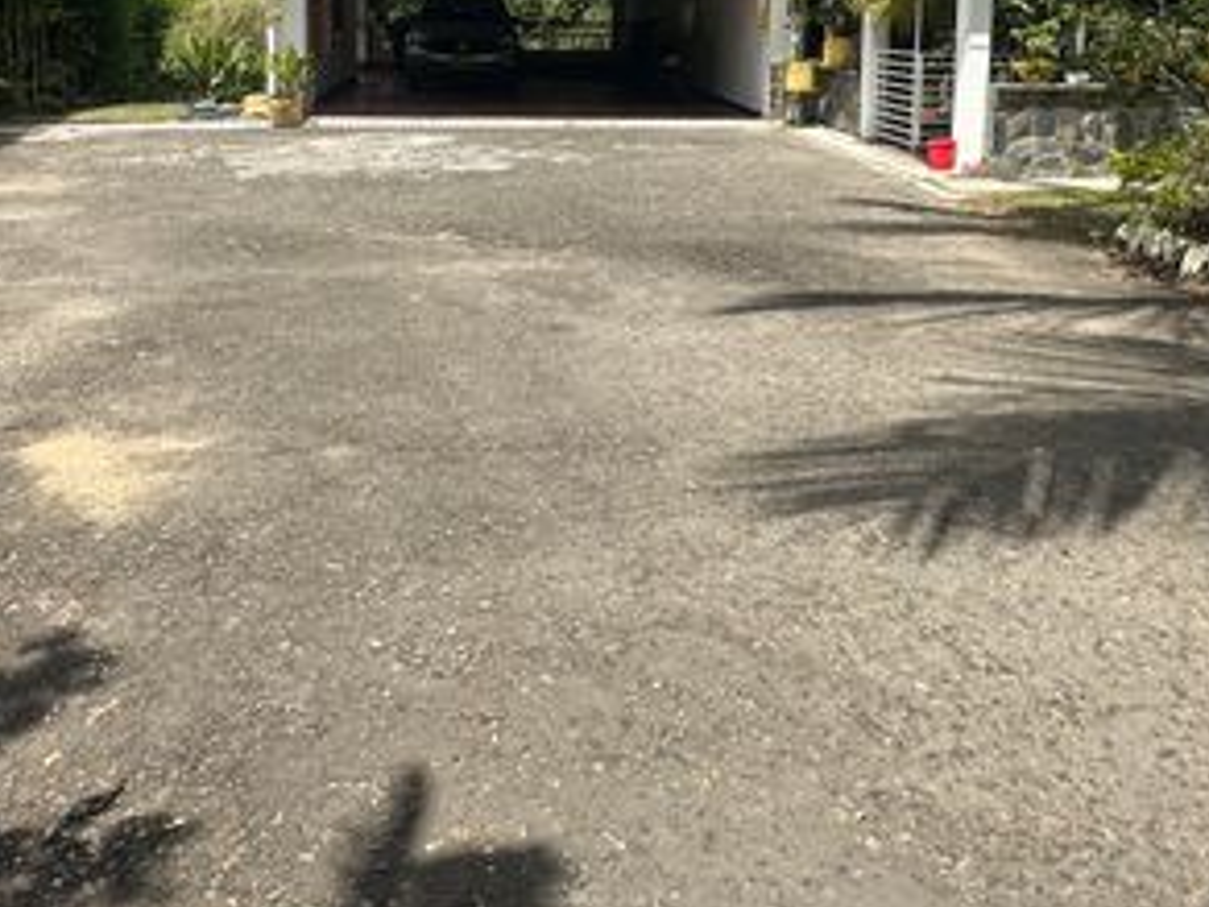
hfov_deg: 56.8
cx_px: 582
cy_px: 124
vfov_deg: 41.3
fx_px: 1118
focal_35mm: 32
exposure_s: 1/2398
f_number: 2.2
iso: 50
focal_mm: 2.22
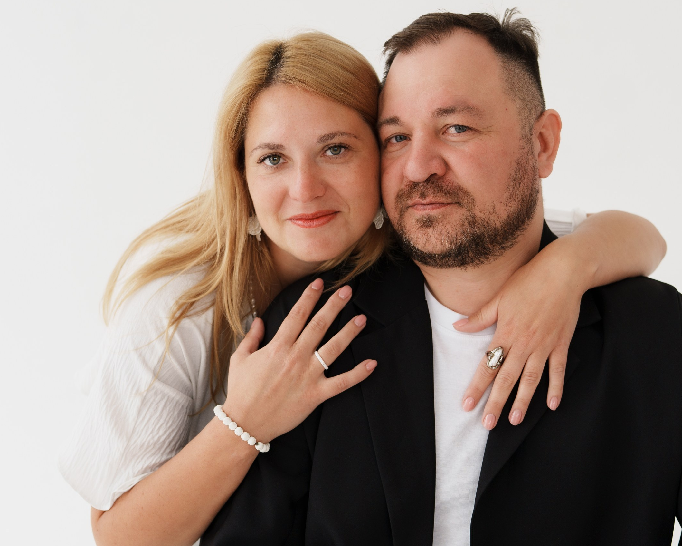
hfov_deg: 32.0
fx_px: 1191
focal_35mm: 59
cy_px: 273
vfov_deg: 25.8
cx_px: 359
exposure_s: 1/125
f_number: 2.8
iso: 250
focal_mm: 35
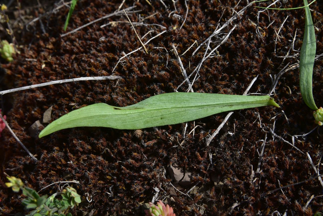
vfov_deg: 27.0
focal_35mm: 50
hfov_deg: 39.6
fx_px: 449
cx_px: 162
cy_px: 108
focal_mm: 50
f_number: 16
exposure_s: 1/125
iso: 125
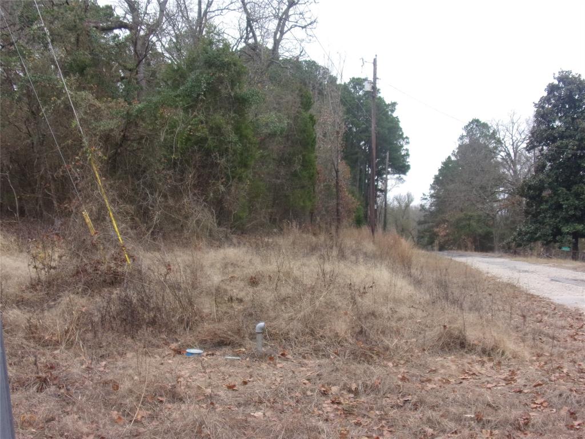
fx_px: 558
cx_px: 292
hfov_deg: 55.4
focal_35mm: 33
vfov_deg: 42.9
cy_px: 220
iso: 80
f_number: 3.7
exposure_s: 1/120
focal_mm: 5.9
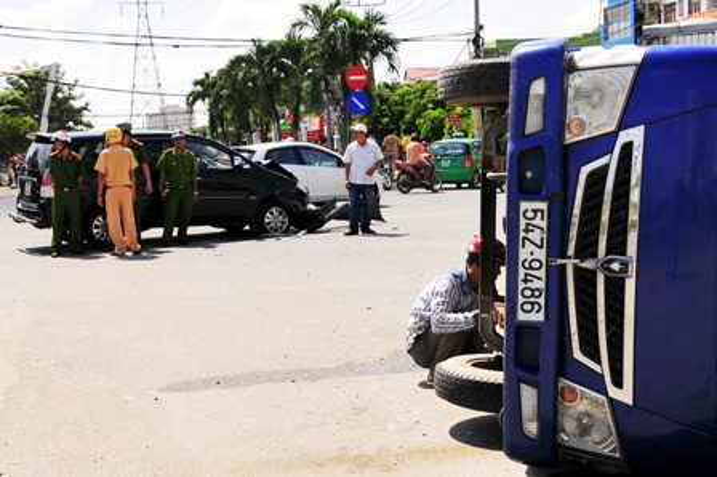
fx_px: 955
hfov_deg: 41.1
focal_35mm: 48
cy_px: 238
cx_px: 358
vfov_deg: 28.0
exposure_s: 1/2500
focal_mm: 32
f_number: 6.3
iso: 320
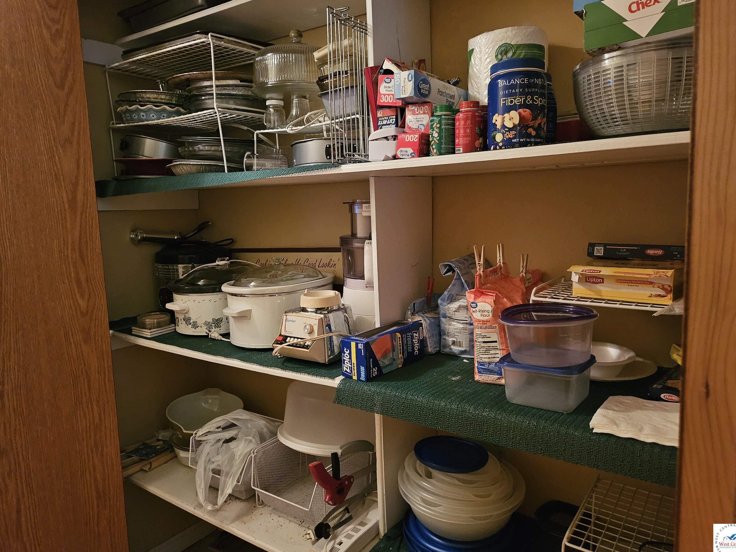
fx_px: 532
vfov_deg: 54.9
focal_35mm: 25
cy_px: 273
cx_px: 368
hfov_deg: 69.4
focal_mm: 5
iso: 1000
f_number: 1.8
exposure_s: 1/24
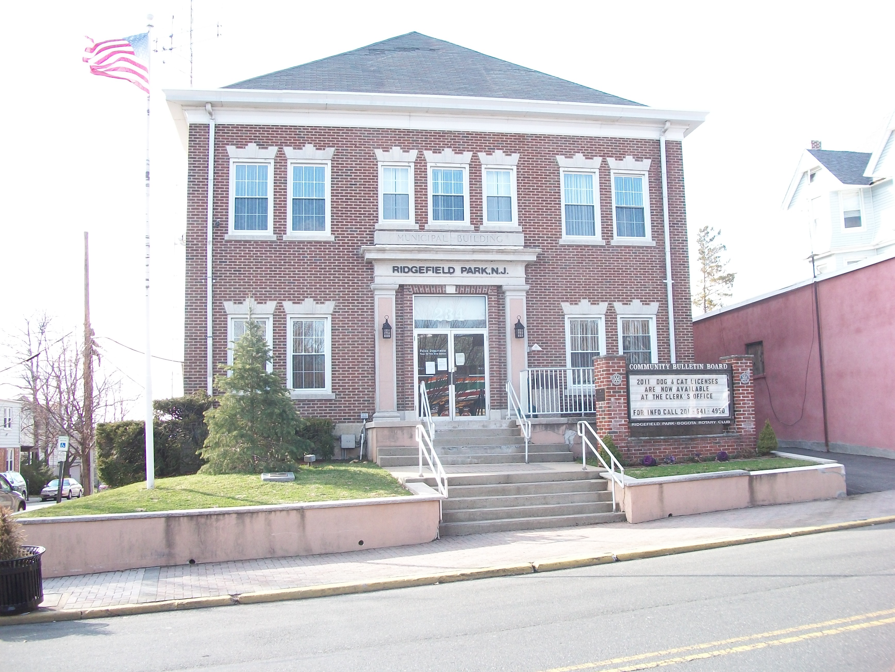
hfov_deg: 56.8
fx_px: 827
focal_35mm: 32
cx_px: 448
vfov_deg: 44.2
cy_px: 336
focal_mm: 5.7
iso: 80
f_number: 2.9
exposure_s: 1/200
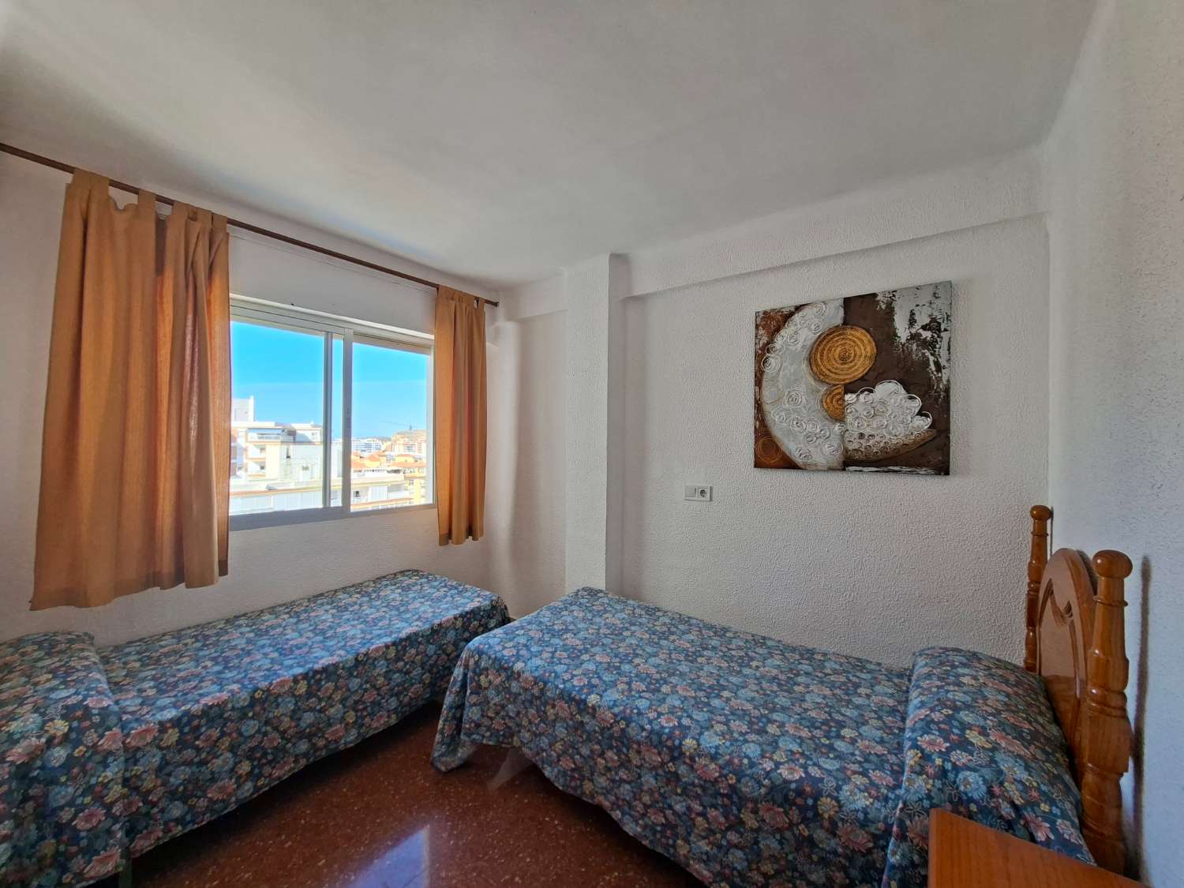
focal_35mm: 13
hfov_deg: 106.2
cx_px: 592
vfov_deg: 89.9
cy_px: 444
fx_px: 445
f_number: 2.2
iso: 40
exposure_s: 1/120
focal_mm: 1.74
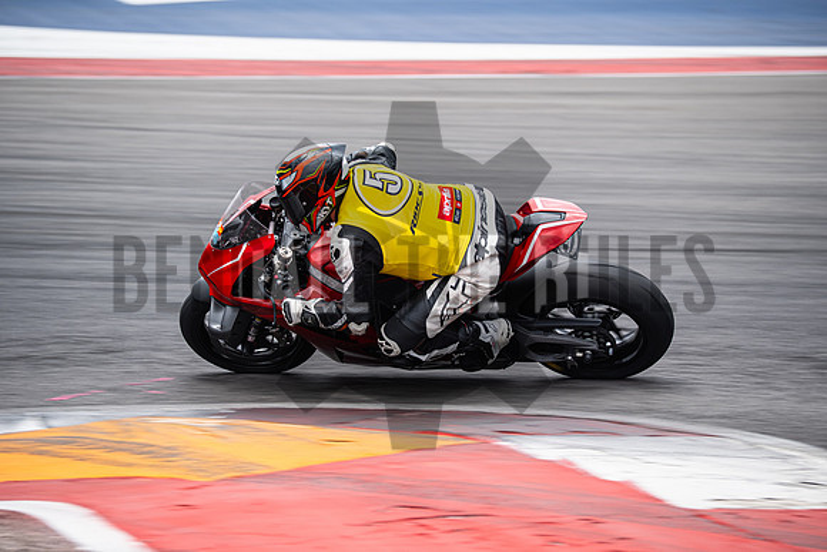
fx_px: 4825
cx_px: 414
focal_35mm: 210
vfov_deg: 6.5
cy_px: 276
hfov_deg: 9.8
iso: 160
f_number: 4
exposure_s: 1/250
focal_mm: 140
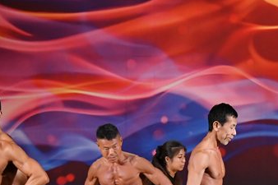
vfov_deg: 4.0
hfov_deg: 6.0
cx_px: 225
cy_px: 186
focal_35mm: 344
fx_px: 2655
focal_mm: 100
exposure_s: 1/400
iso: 3200
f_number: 5.6
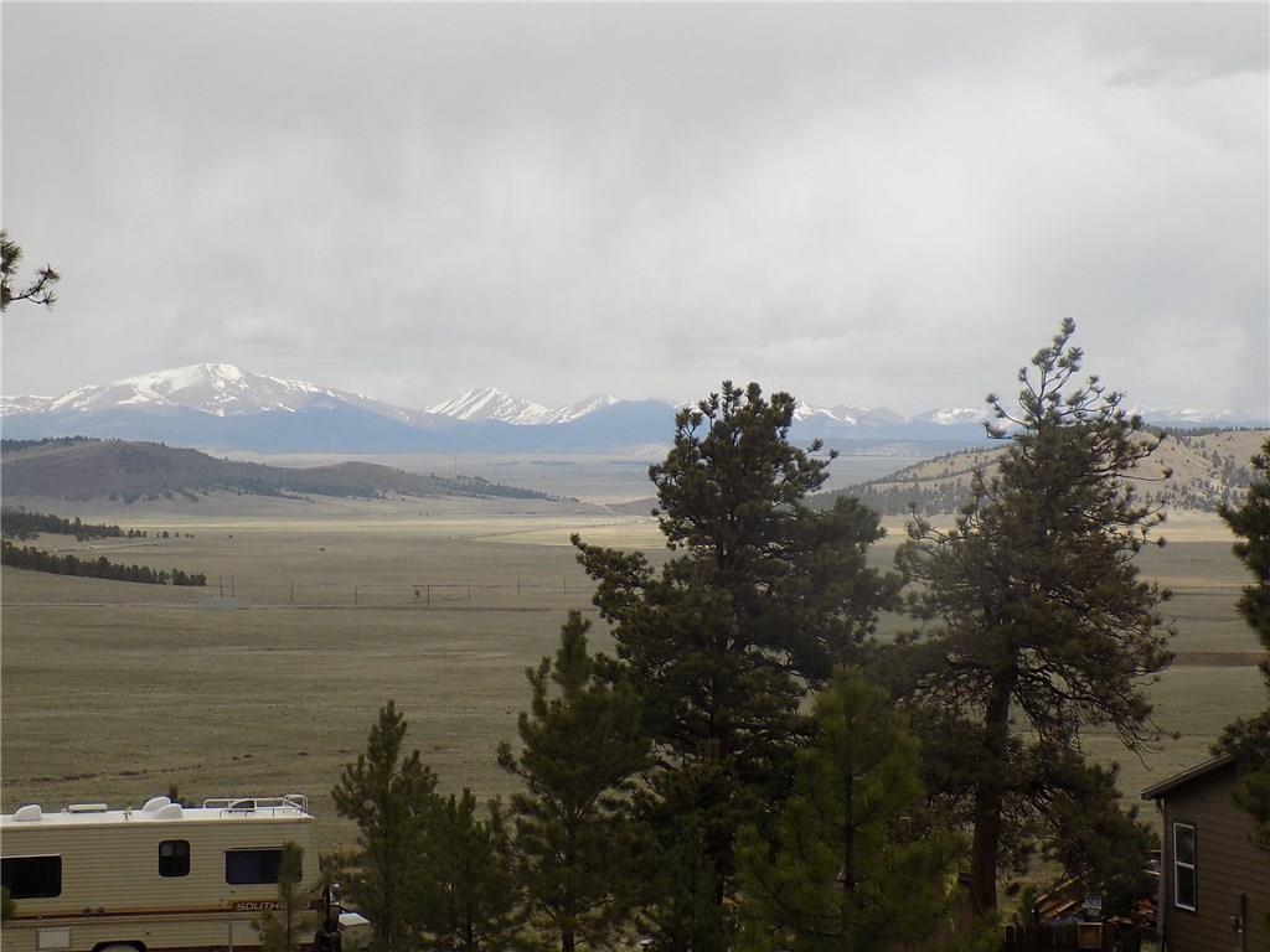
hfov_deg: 20.2
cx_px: 635
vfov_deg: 15.2
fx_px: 3559
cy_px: 476
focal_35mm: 97
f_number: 4.6
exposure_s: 1/500
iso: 80
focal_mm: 17.2
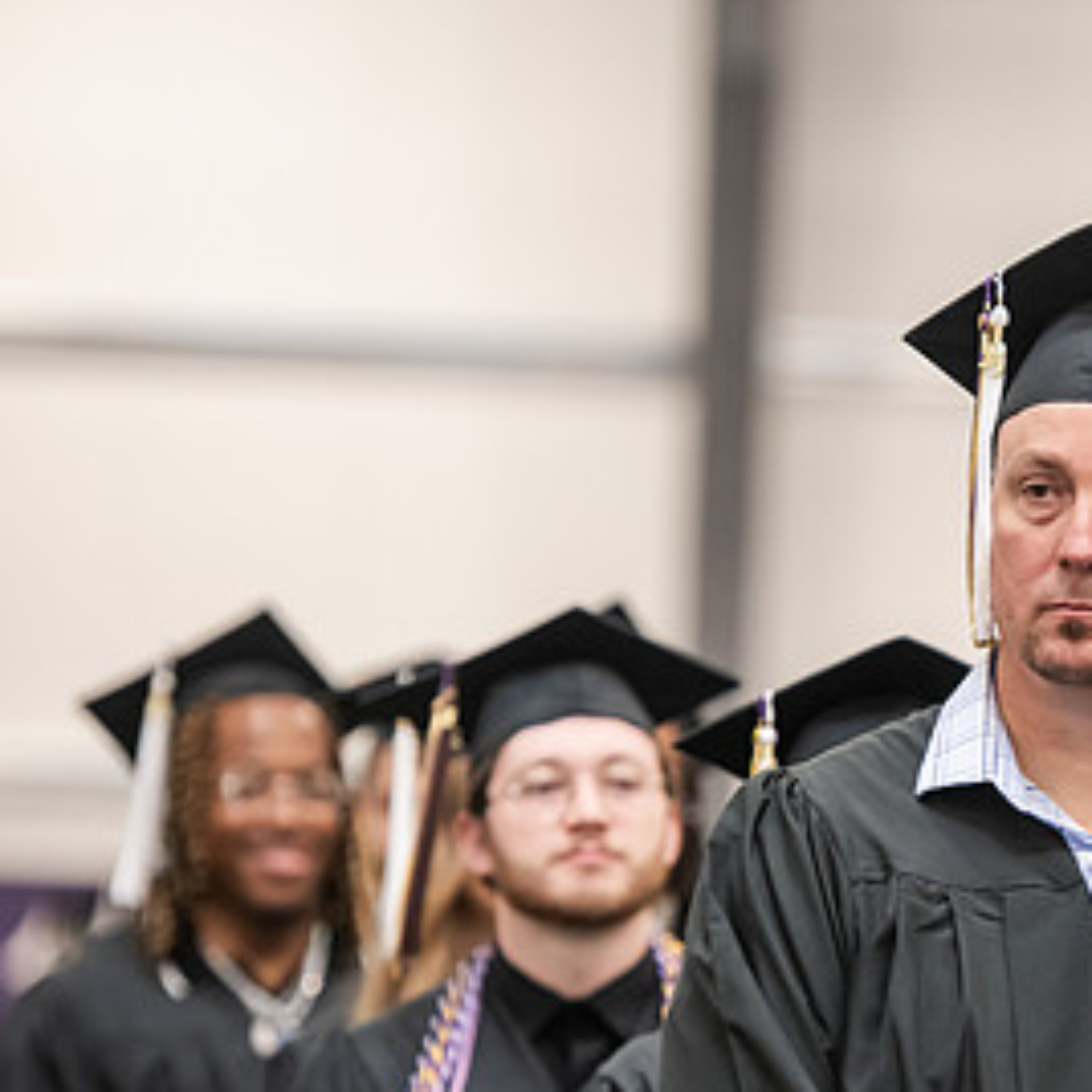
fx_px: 10814
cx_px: 1084
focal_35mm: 303
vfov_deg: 5.8
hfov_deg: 5.8
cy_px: 784
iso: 2500
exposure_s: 1/200
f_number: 3.2
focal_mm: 165
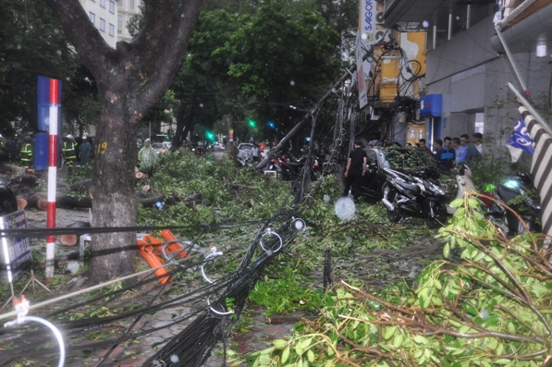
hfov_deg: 43.6
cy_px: 176
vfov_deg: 29.8
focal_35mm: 45
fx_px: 689
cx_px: 265
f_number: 4
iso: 800
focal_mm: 28
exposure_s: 1/60
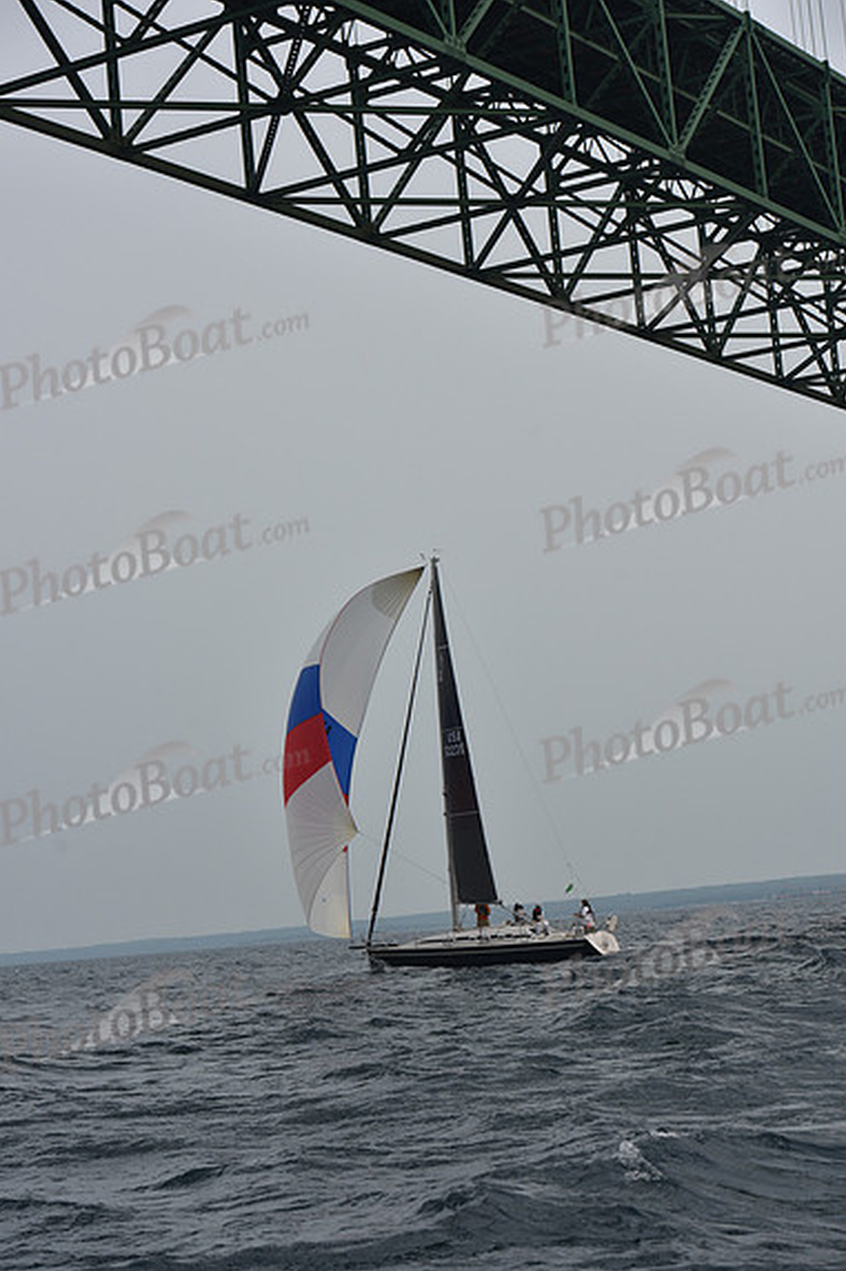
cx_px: 425
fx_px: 2504
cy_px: 642
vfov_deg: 28.5
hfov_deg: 19.2
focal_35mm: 71
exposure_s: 1/1000
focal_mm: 70
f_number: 6.3
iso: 250
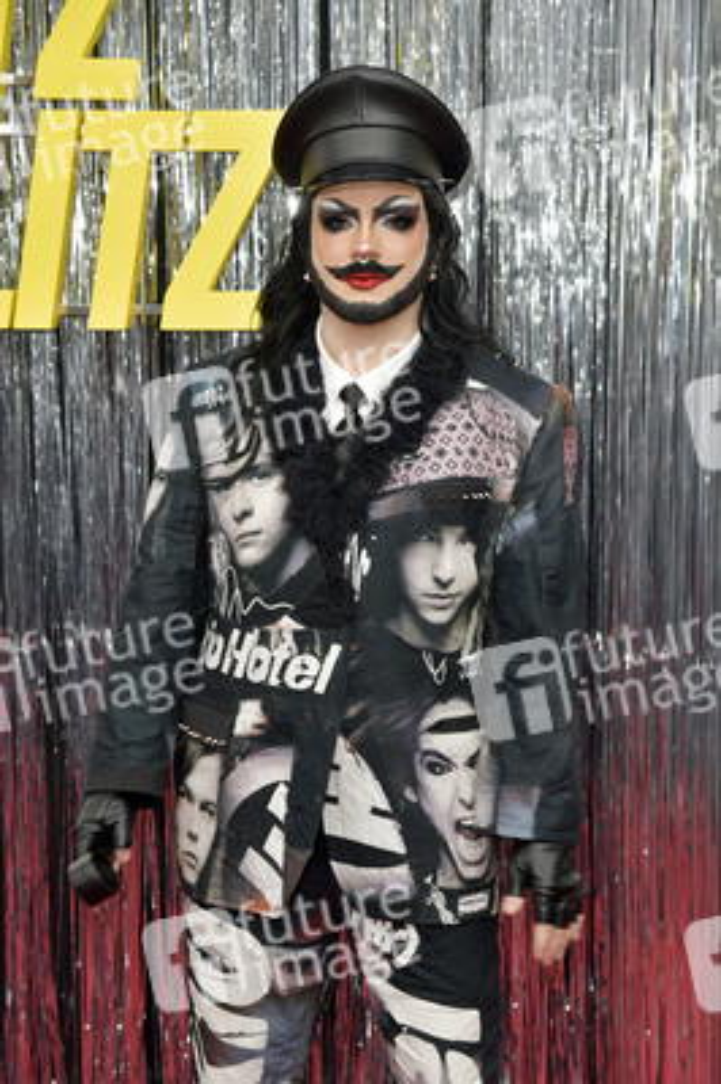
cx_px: 360
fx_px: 2558
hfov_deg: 16.0
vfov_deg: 23.9
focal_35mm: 85
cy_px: 542
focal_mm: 85
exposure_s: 1/200
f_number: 7.1
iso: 640
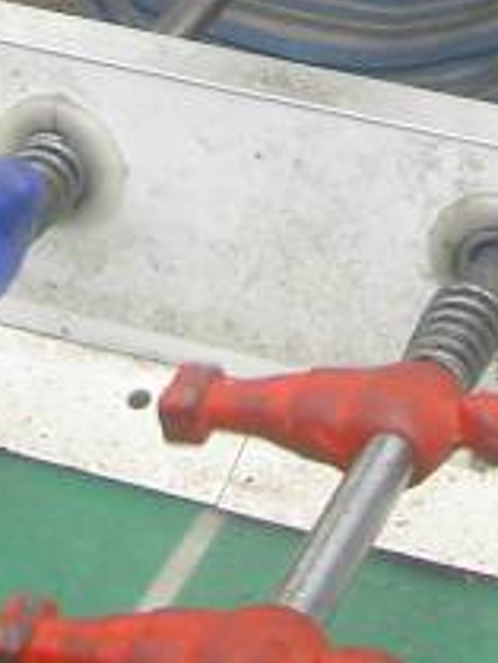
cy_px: -450
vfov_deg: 12.3
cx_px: 374
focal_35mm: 149
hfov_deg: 9.9
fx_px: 2855
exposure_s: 1/40
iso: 100
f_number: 2.8
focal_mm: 8
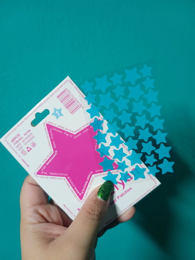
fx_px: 180
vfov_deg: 71.6
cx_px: 98
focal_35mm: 24
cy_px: 130
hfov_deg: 56.8
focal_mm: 5.89
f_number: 1.4
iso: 1408
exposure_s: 1/33.3
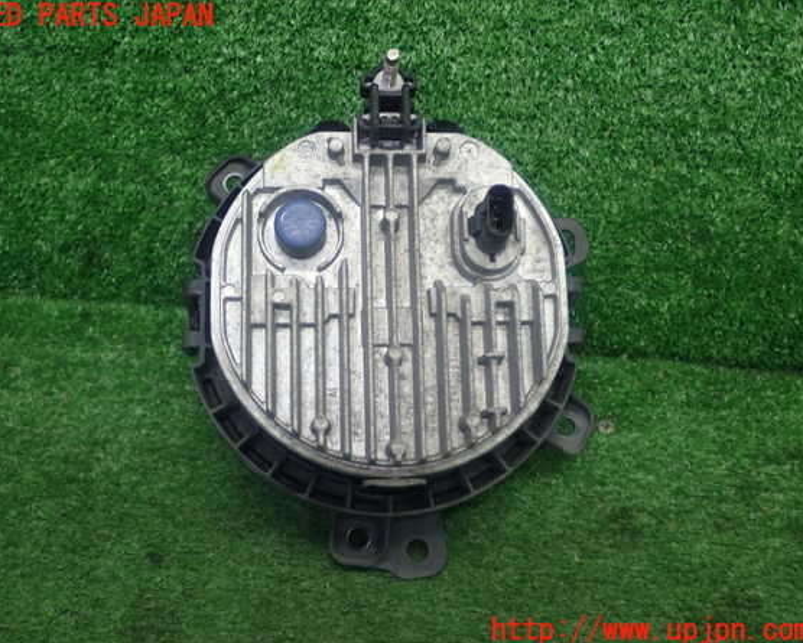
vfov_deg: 37.3
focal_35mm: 40
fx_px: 951
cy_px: 324
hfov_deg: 45.8
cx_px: 384
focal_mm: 6.83
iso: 200
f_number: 2.7
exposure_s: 1/50
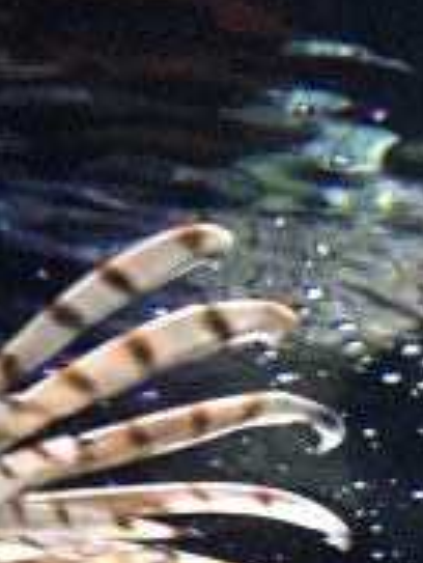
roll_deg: -10.6
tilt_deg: +19.9
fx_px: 1595
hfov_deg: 14.6
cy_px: 734
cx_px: -89
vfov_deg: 18.6
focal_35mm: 98
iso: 400
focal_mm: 4.15
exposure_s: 1/17
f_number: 2.2
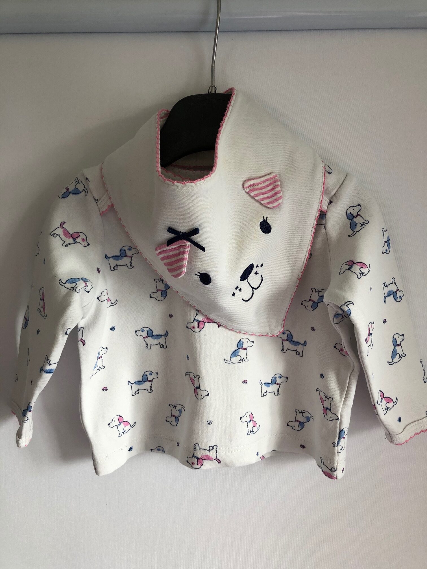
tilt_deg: -3.3
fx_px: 461
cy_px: 284
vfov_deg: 63.4
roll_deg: +1.2
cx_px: 214
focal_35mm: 28
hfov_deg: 49.7
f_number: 1.8
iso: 25
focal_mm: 3.99
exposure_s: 1/30
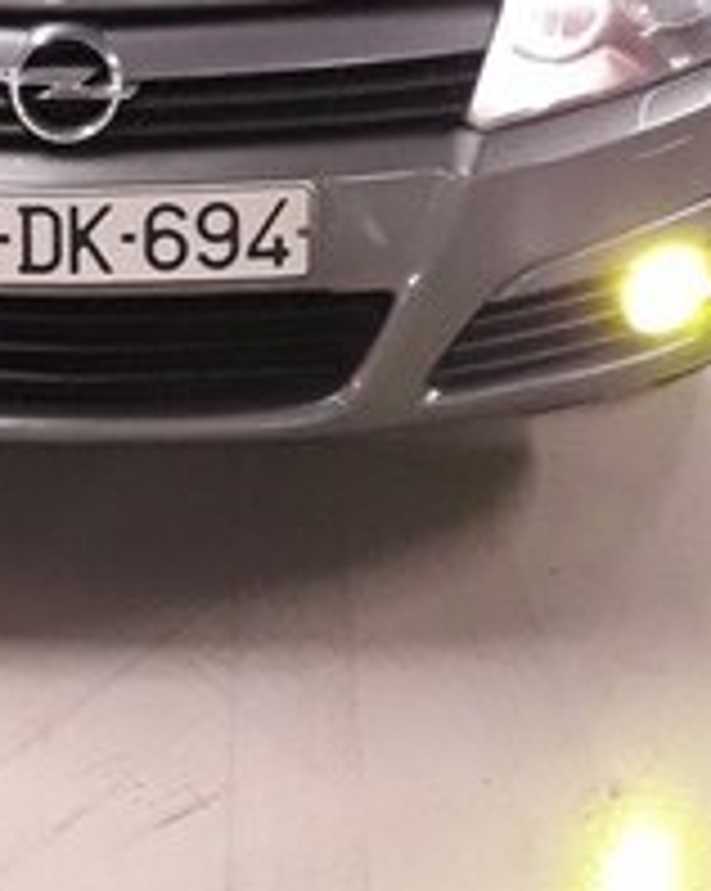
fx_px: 1739
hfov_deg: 22.5
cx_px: 54
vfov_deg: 26.2
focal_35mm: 66
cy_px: -122
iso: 320
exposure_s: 1/25
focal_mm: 3.6
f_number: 1.9
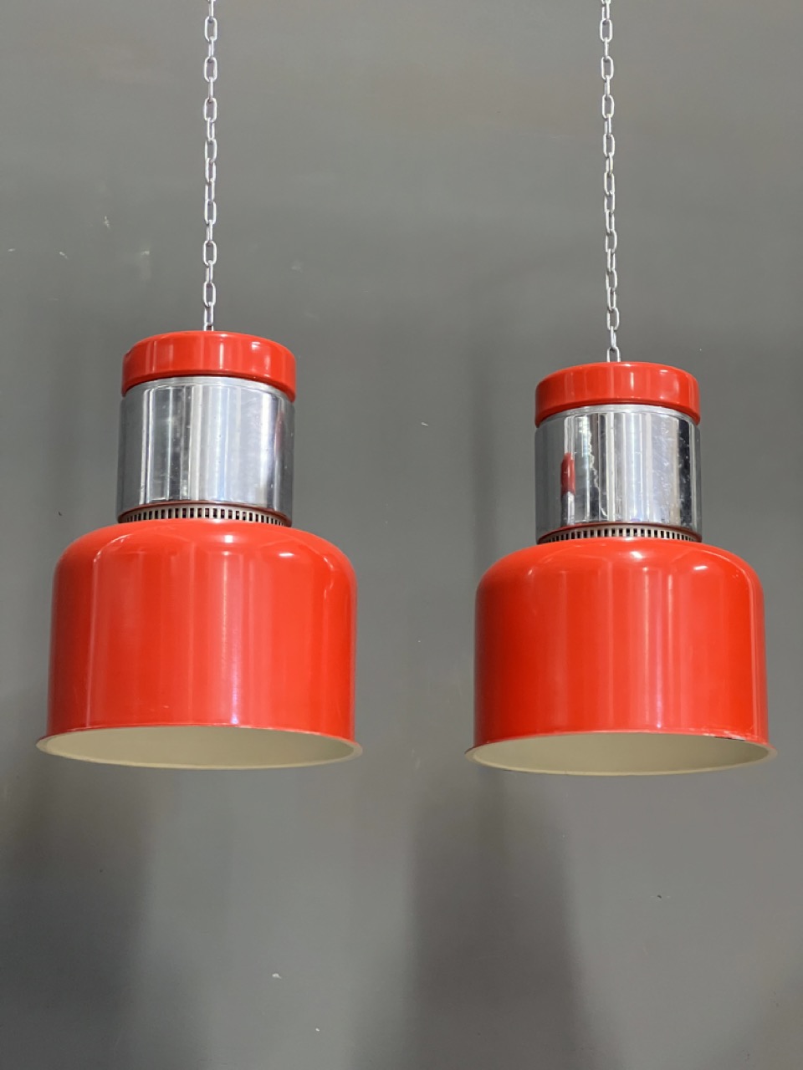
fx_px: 2382
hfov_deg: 19.1
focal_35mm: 77
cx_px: 402
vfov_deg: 25.3
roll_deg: +1.1
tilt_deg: +13.2
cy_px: 535
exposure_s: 1/34
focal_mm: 9
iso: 1000
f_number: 2.8
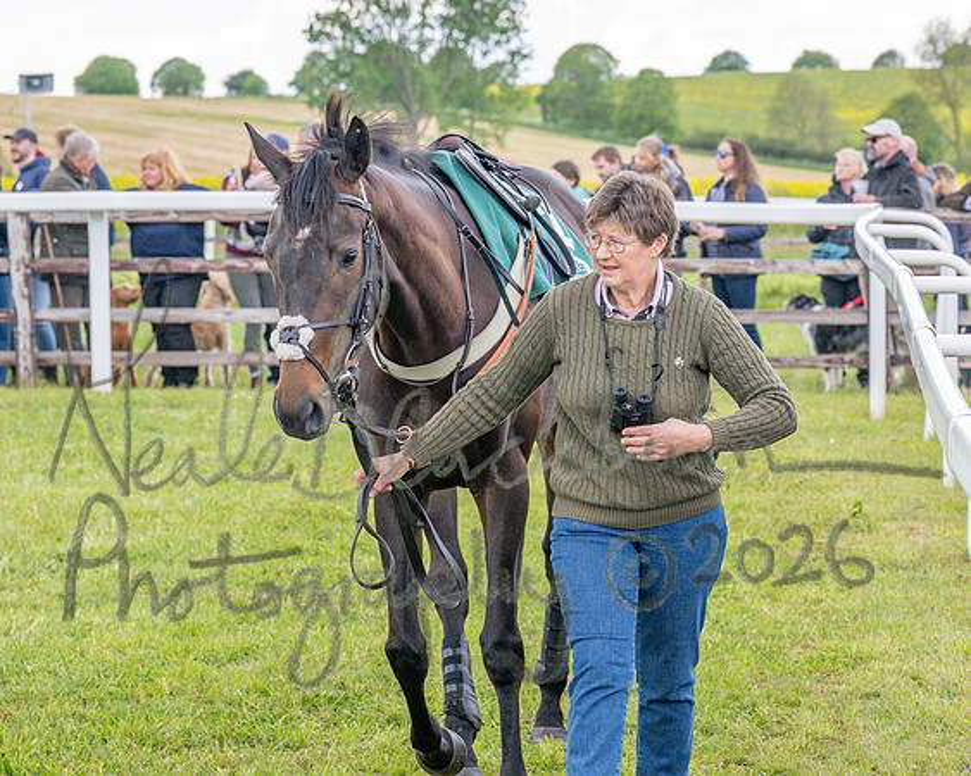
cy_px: 308
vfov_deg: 10.4
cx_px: 268
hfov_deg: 13.0
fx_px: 4255
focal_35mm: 148
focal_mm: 73
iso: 400
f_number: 5
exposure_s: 1/800
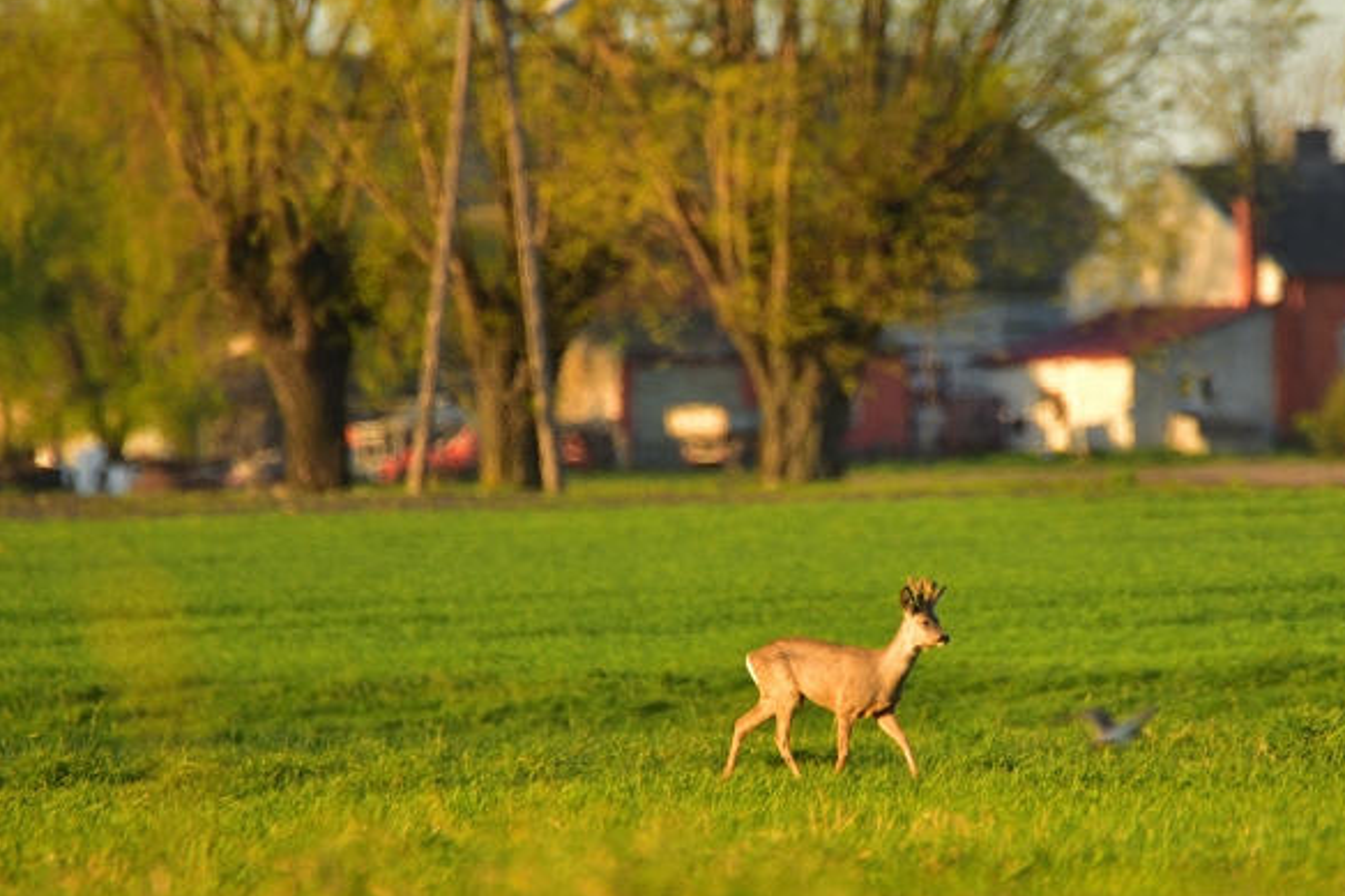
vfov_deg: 1.1
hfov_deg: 1.7
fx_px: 46013
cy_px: 595
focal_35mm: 1232
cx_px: 882
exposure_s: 1/320
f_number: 6.3
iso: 320
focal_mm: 600
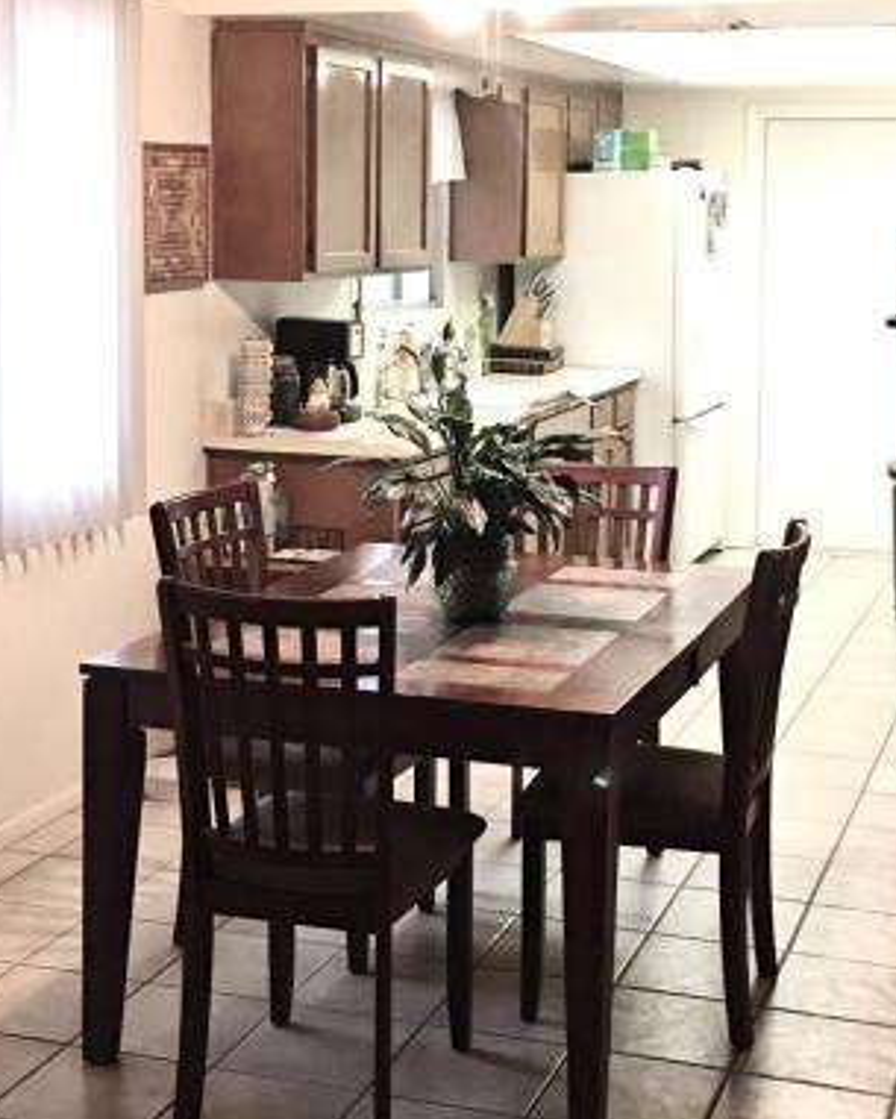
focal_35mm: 57
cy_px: 414
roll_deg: -0.3
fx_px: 1889
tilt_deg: -5.1
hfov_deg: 26.7
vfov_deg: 32.8
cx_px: 496
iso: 80
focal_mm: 4.15
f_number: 2.2
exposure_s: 1/8
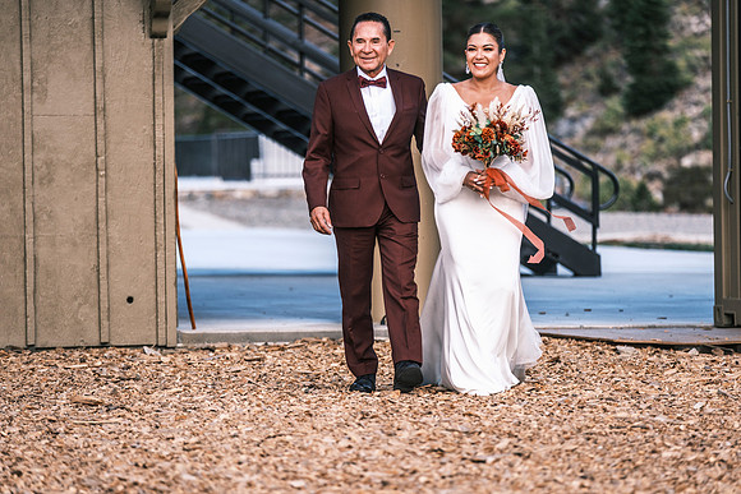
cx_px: 370
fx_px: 4323
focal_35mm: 210
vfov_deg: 6.5
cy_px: 247
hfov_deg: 9.8
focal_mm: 140
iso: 400
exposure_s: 1/850
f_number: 2.8
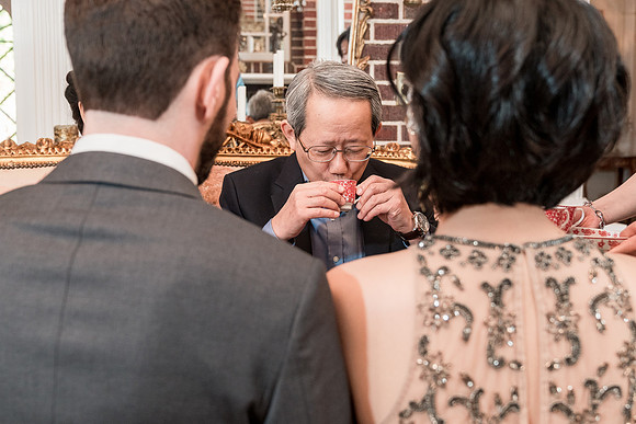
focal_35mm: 47
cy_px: 218
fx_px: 825
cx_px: 339
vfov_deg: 28.8
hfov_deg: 42.1
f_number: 4
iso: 2000
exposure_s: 1/200
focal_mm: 36
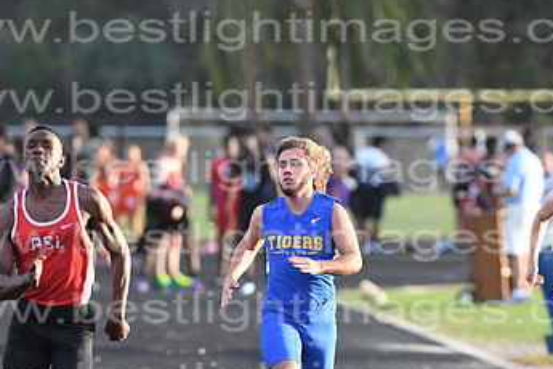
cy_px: 277
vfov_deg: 1.8
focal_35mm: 757
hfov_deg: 2.7
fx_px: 11627
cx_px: 285
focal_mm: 300
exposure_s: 1/2000
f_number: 4
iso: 2000
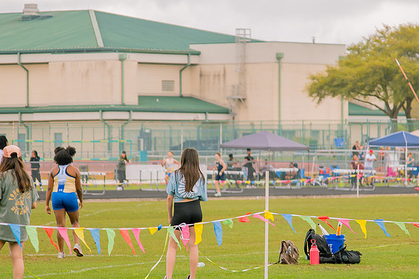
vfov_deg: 5.4
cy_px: 147
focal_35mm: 255
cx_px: 237
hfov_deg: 8.1
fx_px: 2963
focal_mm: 120
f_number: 4
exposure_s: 1/200
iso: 200
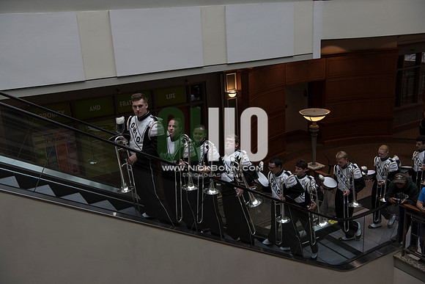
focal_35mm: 36
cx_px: 212
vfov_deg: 36.9
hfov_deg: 53.1
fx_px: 425
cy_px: 142
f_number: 6.3
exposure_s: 1/320
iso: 640
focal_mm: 36
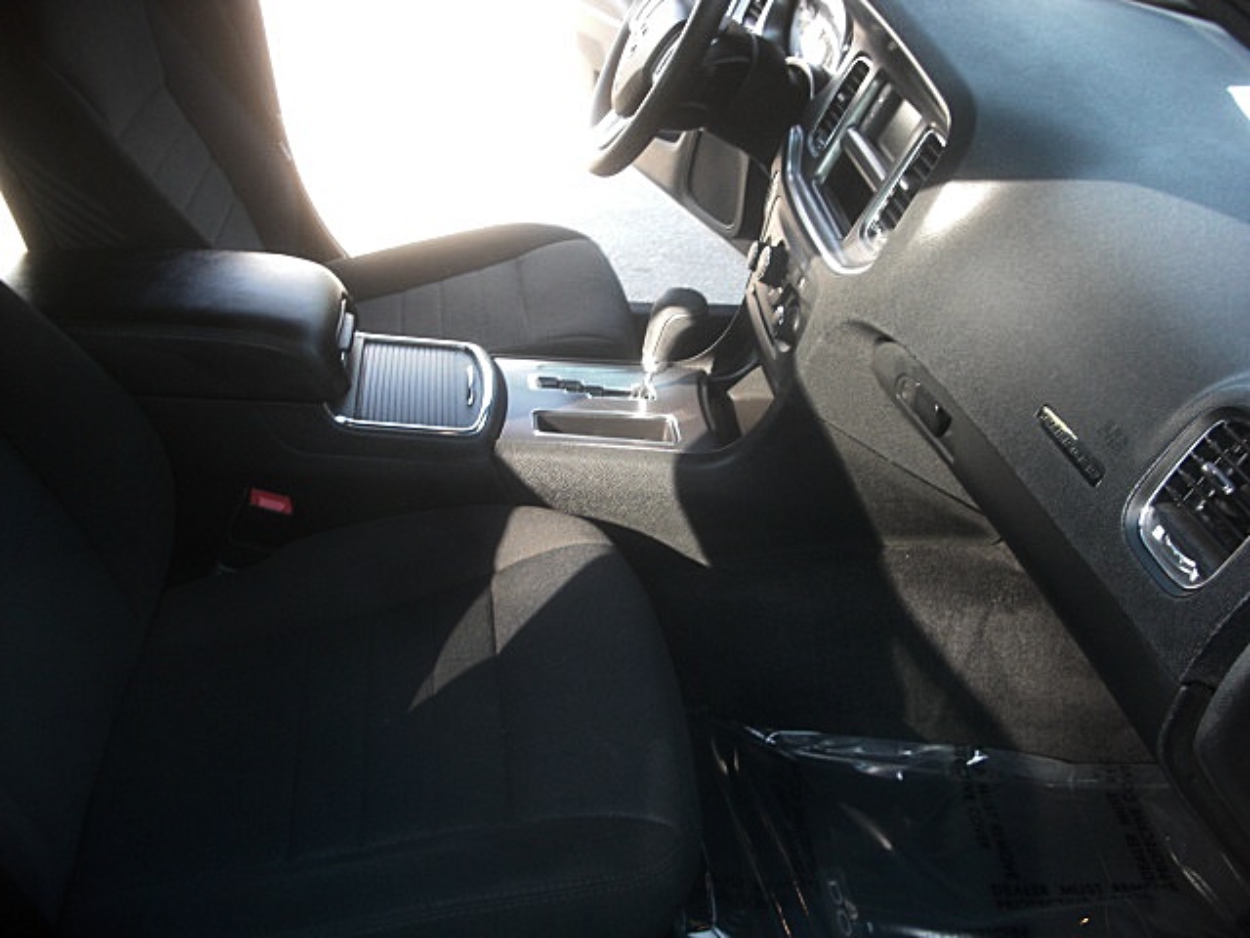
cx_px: 625
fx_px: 1300
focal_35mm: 36
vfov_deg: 39.7
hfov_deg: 51.4
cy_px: 469
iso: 100
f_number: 2.8
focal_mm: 6.3
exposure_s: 1/60
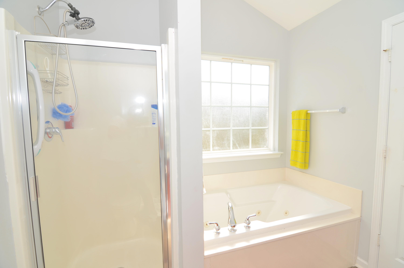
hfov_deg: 95.1
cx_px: 202
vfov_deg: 71.8
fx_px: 185
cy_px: 134
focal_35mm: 16
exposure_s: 1/125
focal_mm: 11
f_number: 5.6
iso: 100
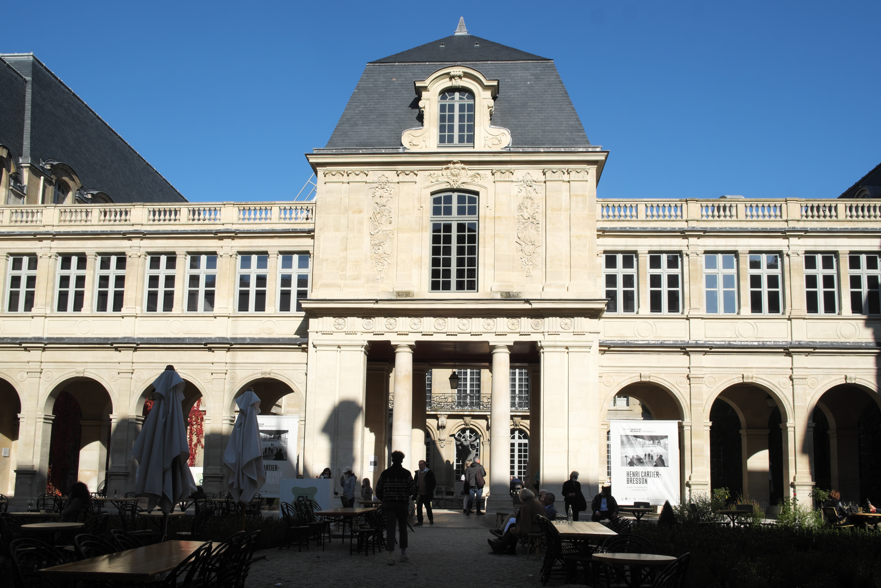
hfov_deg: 67.4
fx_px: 661
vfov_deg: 47.9
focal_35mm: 27
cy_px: 294
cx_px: 440
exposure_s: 1/280
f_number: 11
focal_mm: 18
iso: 200
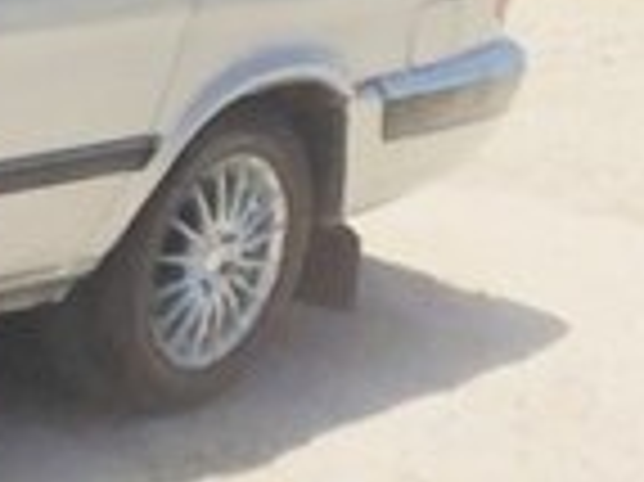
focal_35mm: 134
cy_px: 376
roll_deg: -1.4
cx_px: -743
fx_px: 2491
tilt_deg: -15.7
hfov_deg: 12.5
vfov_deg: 11.0
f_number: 2.2
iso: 32
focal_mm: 4.15
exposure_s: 1/2128
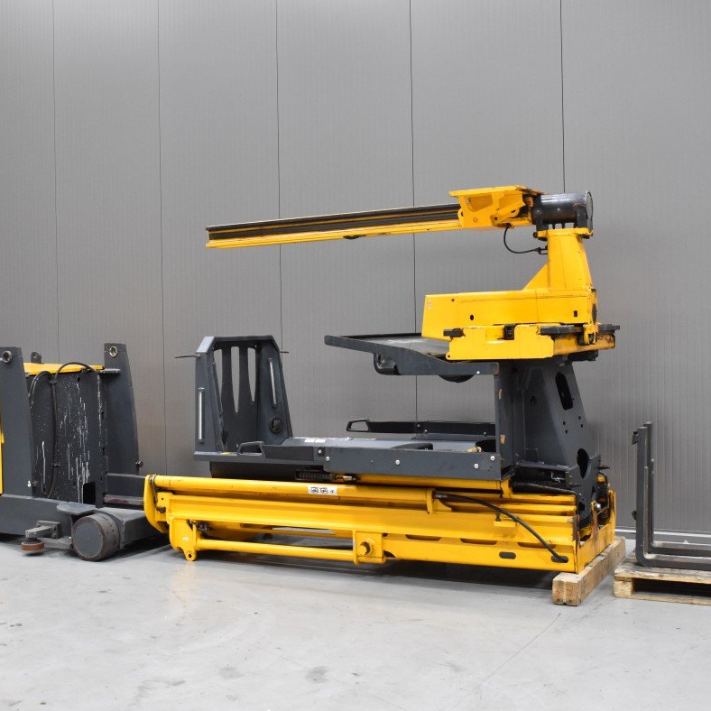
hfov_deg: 37.8
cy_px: 356
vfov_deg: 37.8
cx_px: 370
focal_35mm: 45
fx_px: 1038
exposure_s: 1/50
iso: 1600
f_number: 5
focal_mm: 23
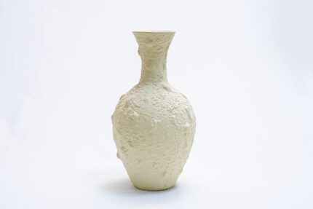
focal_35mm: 60
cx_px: 156
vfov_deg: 22.6
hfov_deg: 33.4
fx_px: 522
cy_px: 104
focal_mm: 60
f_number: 9
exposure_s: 1/200
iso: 3200
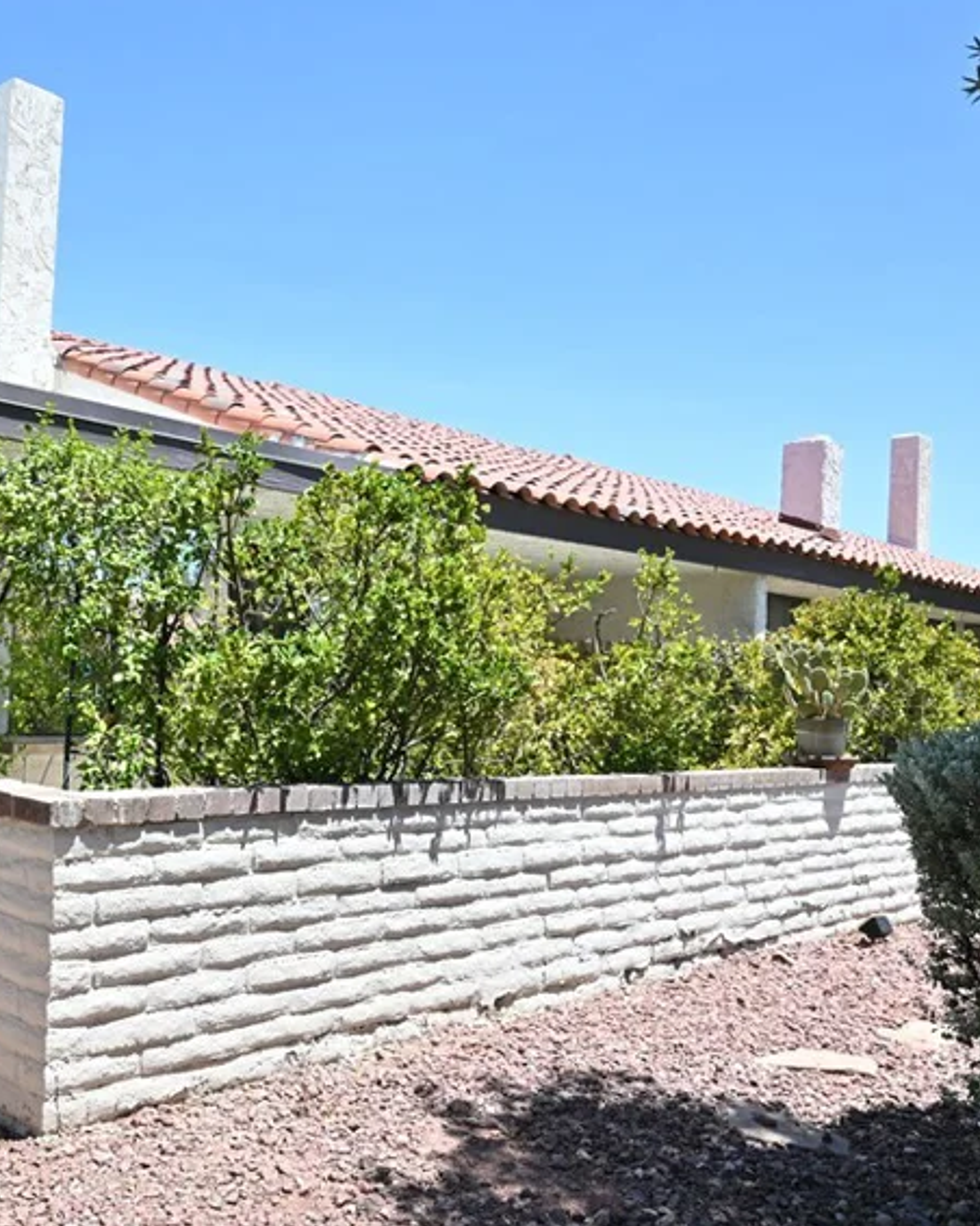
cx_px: 228
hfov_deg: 41.0
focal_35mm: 35
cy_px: 643
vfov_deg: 51.7
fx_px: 1263
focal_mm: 20.5
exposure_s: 1/60
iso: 125
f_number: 14
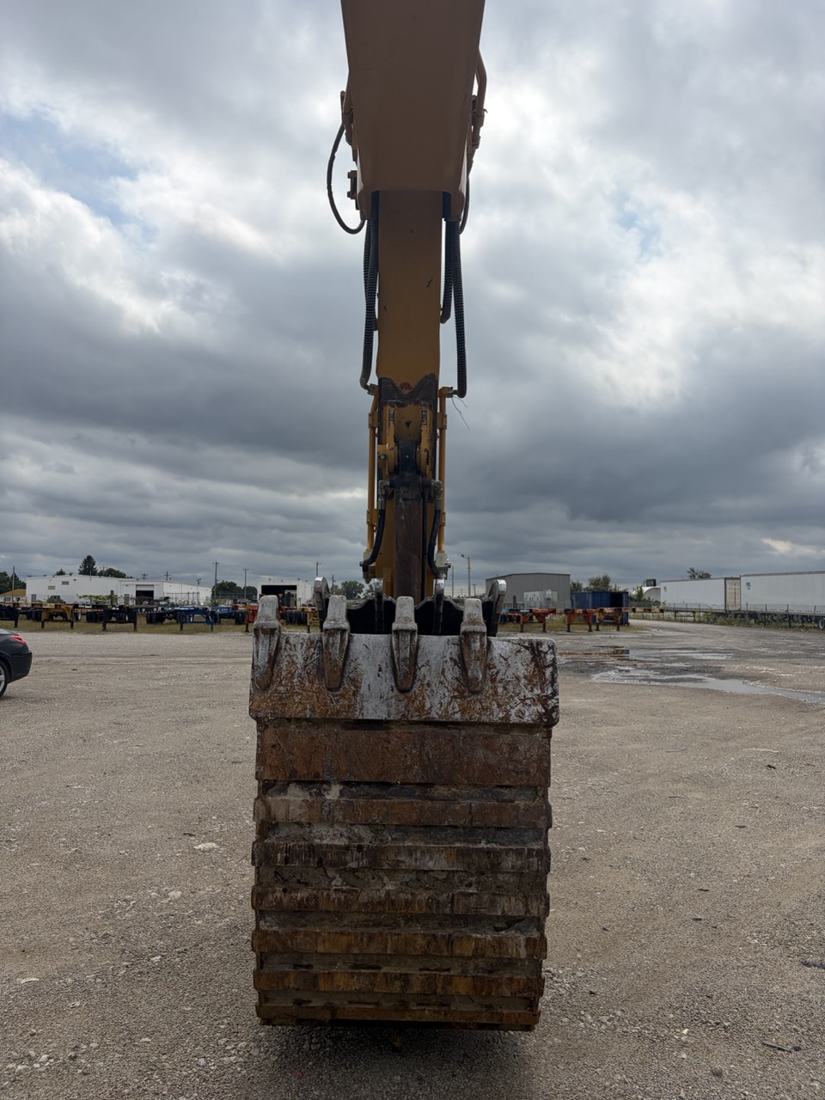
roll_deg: -0.4
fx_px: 826
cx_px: 412
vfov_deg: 67.3
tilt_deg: +3.9
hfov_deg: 53.1
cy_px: 550
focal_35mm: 26
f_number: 1.6
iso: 50
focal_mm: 5.96
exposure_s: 1/8850
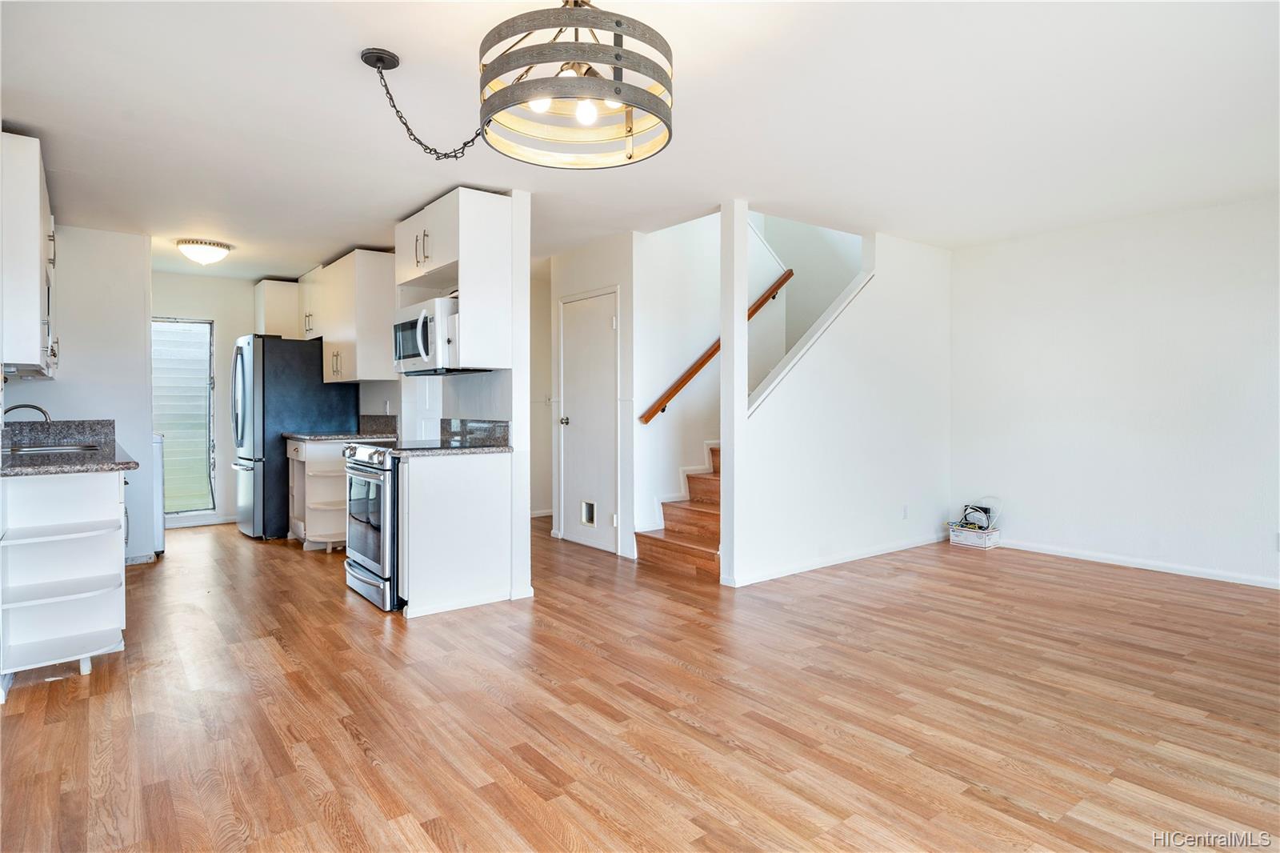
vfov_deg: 64.5
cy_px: 426
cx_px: 640
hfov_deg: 86.9
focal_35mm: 19
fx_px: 675
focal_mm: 19
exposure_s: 1/10
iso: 200
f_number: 8
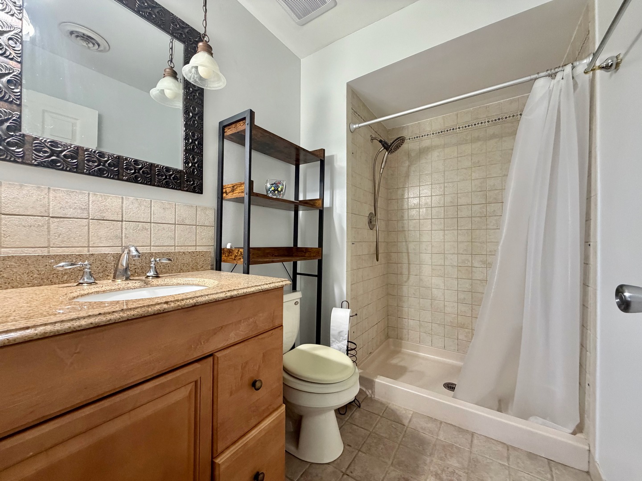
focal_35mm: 14
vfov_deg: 85.7
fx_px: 260
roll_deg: +0.1
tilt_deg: -0.7
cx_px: 321
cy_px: 240
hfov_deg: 102.1
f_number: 2.2
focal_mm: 2.22
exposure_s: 1/60
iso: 320
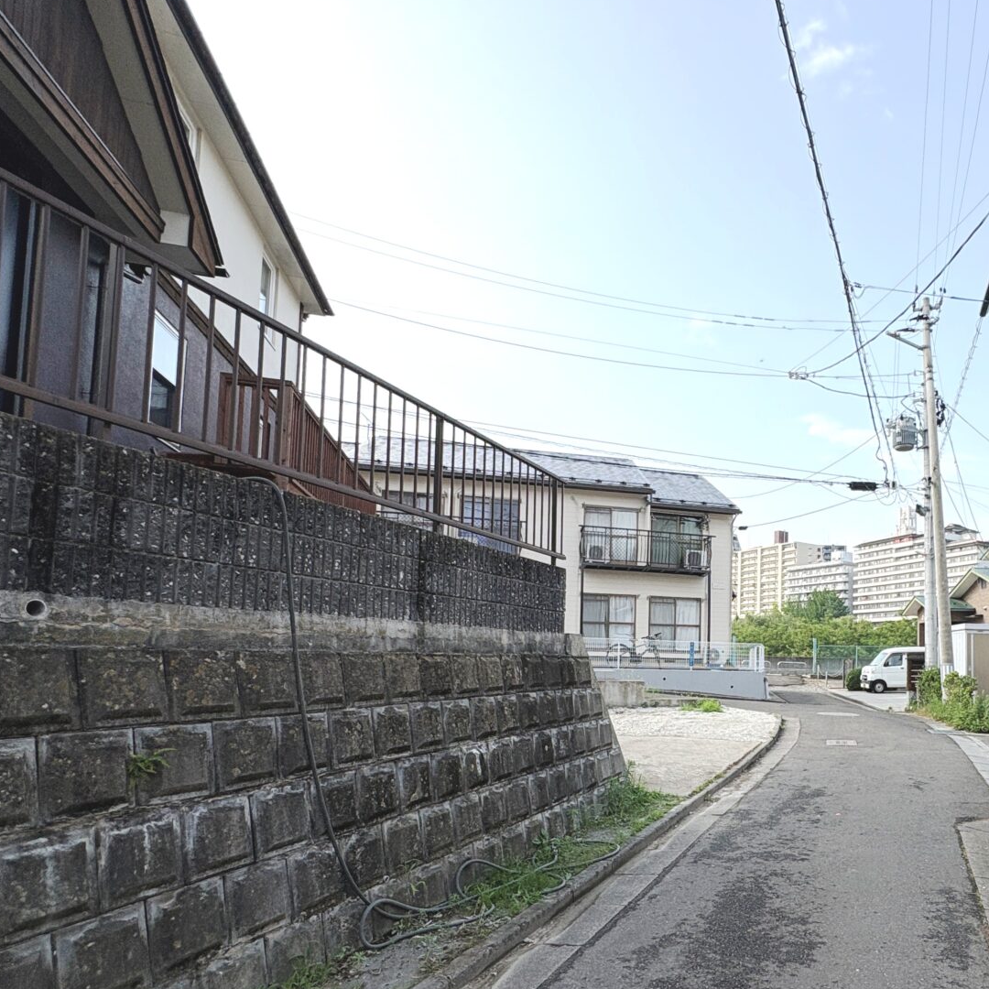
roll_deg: -0.7
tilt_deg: +3.4
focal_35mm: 22
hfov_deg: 65.9
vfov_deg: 68.6
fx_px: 711
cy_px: 616
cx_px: 726
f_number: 2.2
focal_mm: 2.22
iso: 50
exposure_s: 1/1927
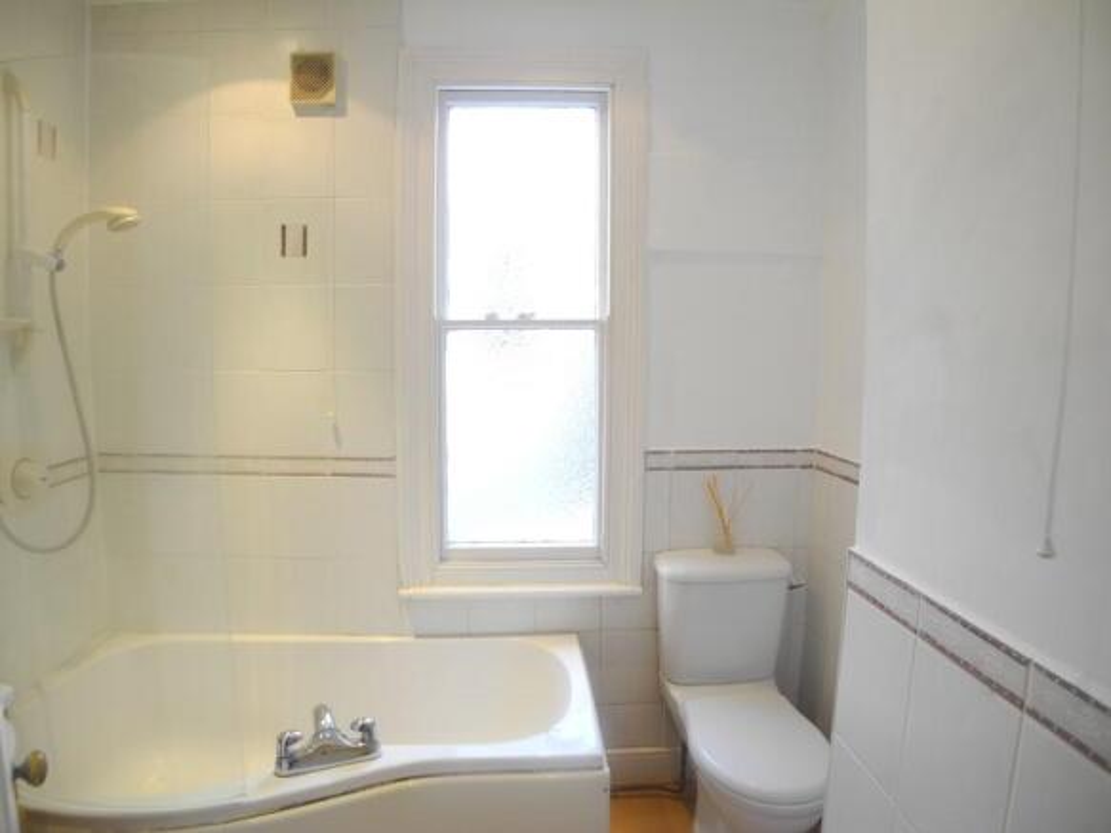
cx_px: 556
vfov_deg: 49.7
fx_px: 898
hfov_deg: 63.5
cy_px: 416
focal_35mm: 28
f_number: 2.8
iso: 161
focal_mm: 6
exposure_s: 1/30
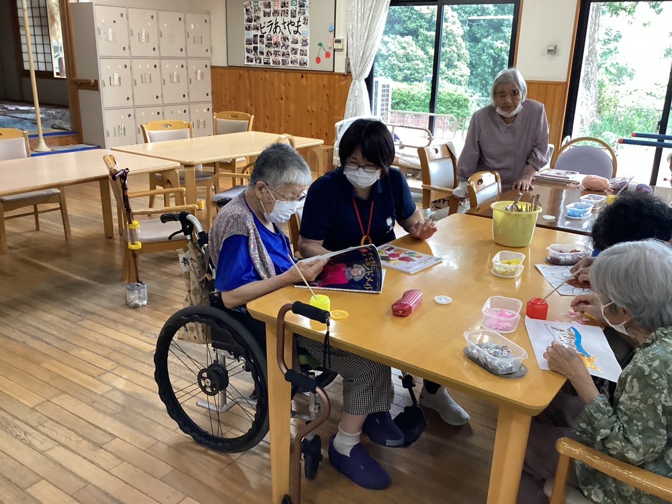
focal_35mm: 31
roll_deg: -2.2
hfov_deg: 58.4
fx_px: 602
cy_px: 252
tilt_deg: -18.0
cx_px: 336
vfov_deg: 45.4
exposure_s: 1/50
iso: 250
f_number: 2.4
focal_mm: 3.3
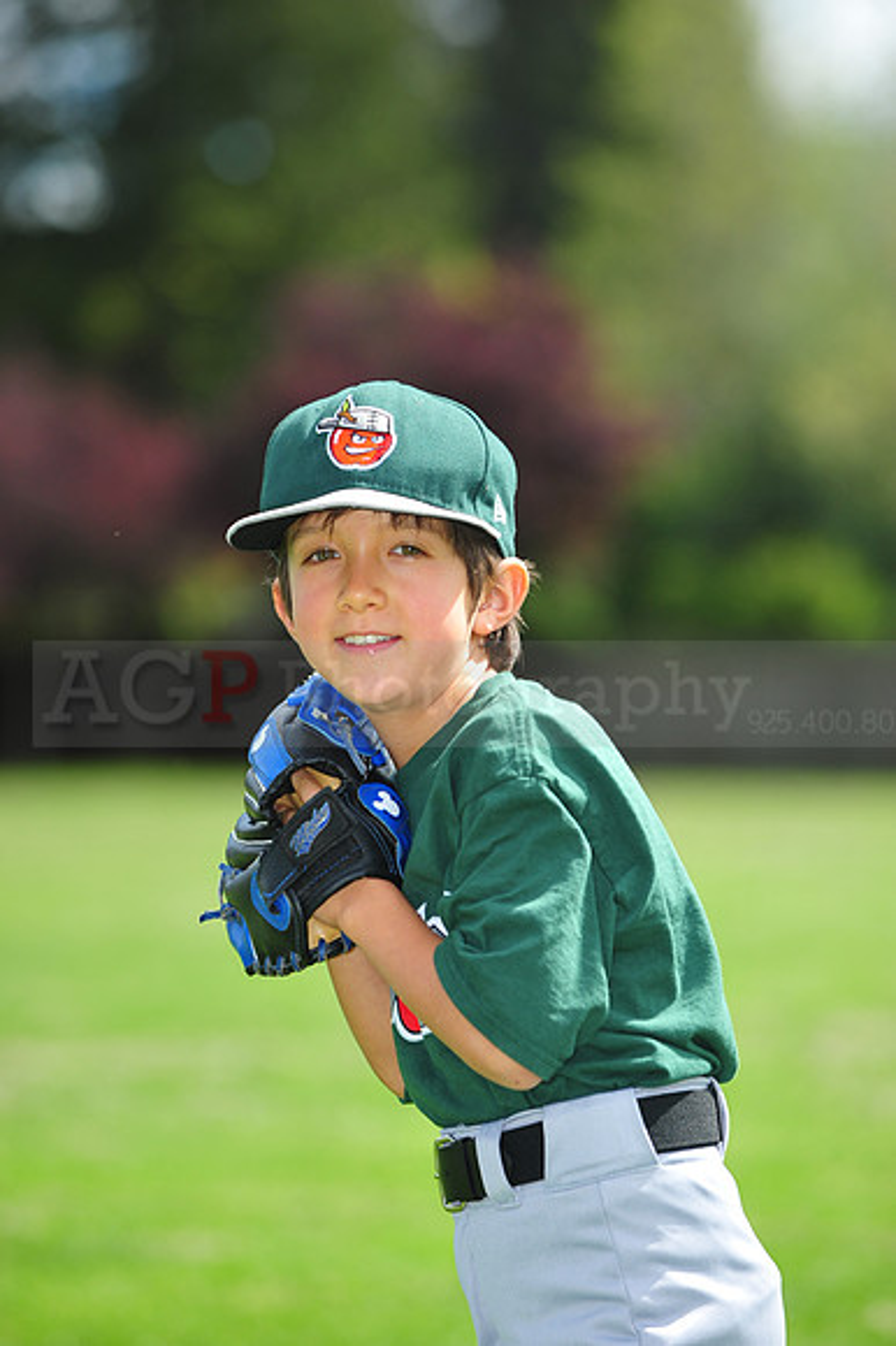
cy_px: 673
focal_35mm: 200
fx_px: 7475
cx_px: 448
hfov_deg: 6.9
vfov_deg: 10.3
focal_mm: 200
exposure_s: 1/1250
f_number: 5
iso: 400
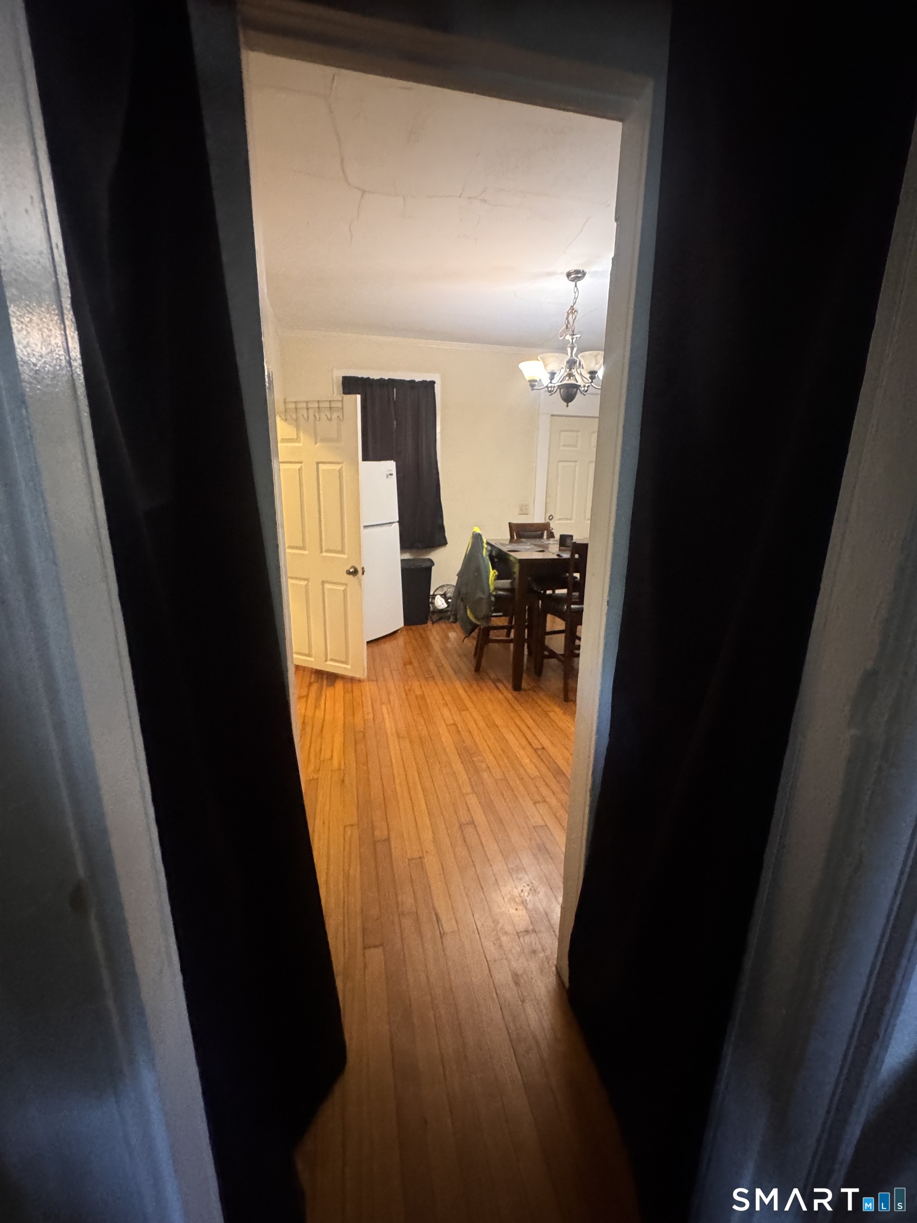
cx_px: 458
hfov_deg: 85.7
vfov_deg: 102.1
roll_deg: -0.6
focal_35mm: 14
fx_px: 494
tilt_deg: -13.9
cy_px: 612
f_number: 2.2
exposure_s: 1/60
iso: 1000
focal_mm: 2.22
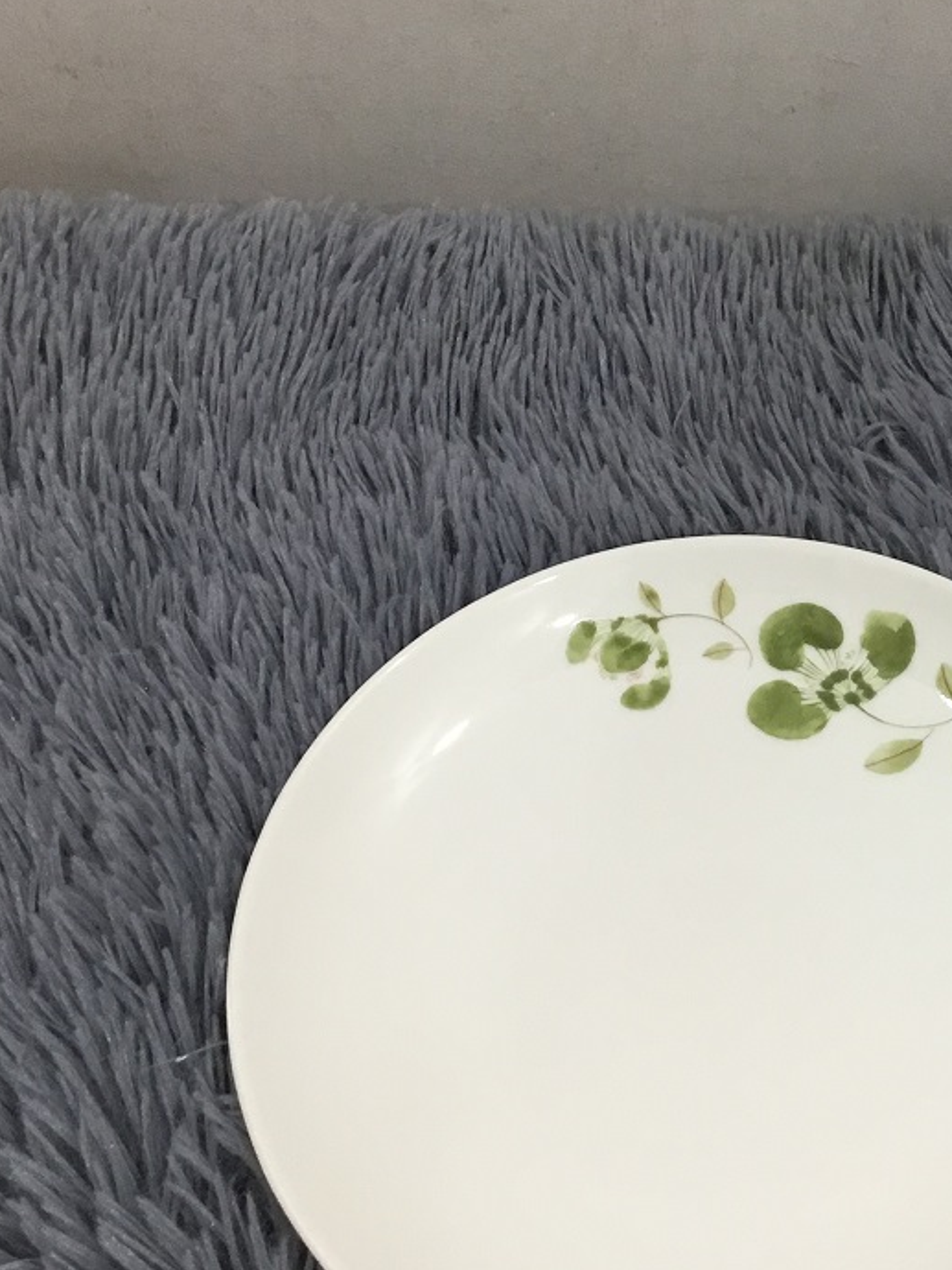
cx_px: 731
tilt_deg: -54.1
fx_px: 1980
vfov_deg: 35.5
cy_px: 608
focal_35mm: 54
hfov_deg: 26.6
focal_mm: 3.3
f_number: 2.4
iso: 50
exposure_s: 1/33
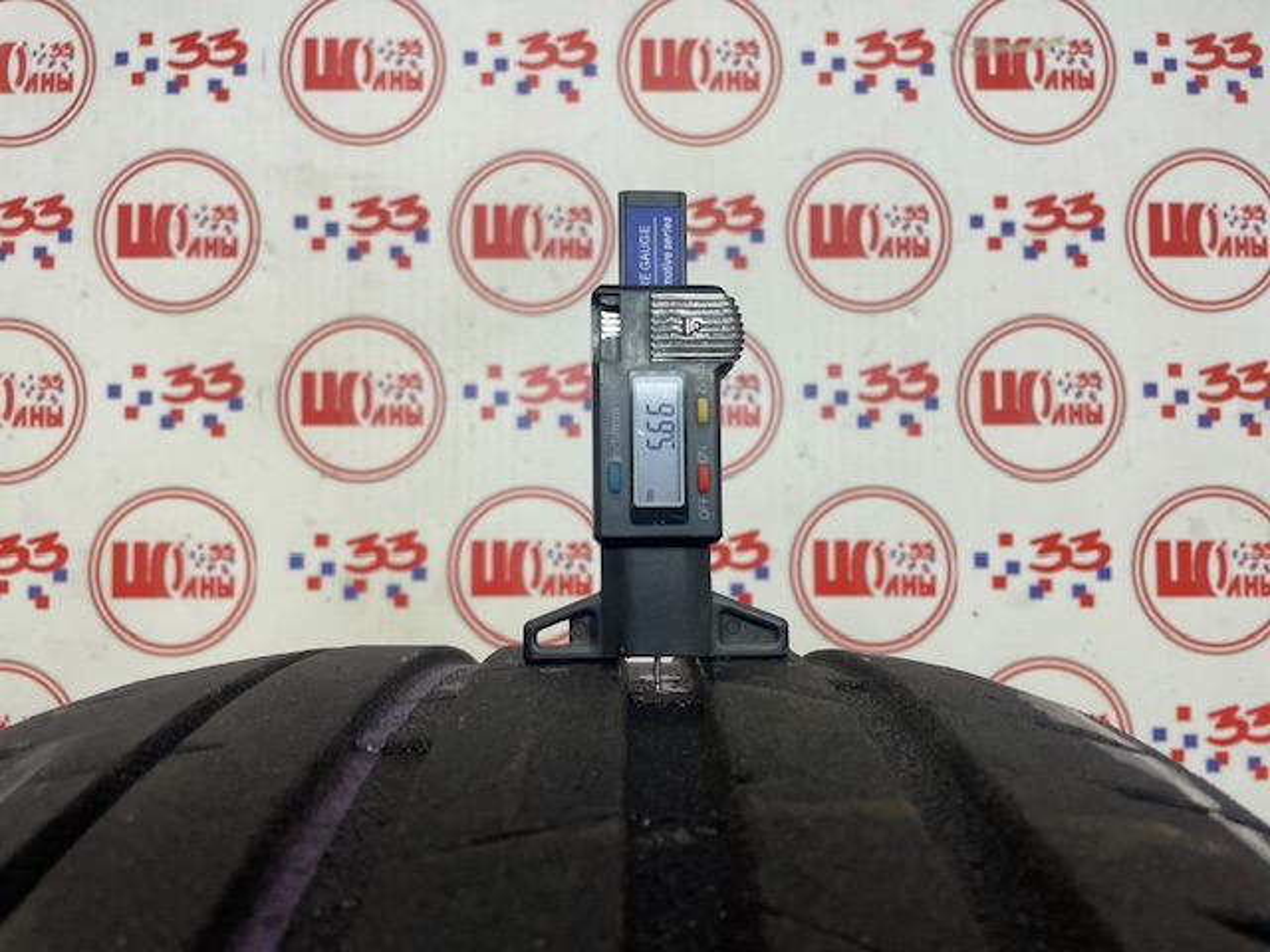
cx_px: 635
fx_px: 954
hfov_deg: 67.3
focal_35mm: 26
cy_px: 476
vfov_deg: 53.1
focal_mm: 4.2
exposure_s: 1/100
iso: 125
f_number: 1.6
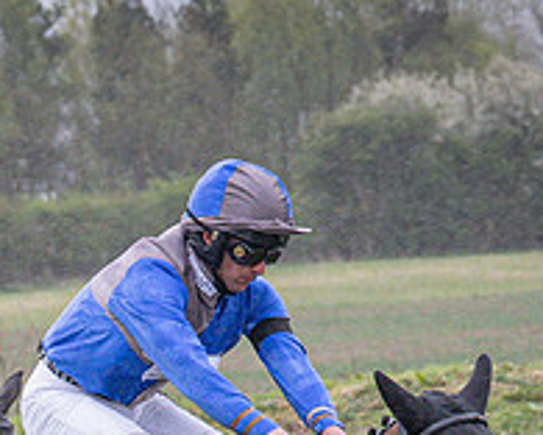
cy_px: 563
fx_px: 7168
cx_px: -16
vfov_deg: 3.5
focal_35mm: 446
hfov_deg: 4.3
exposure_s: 1/1000
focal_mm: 70
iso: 1600
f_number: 4
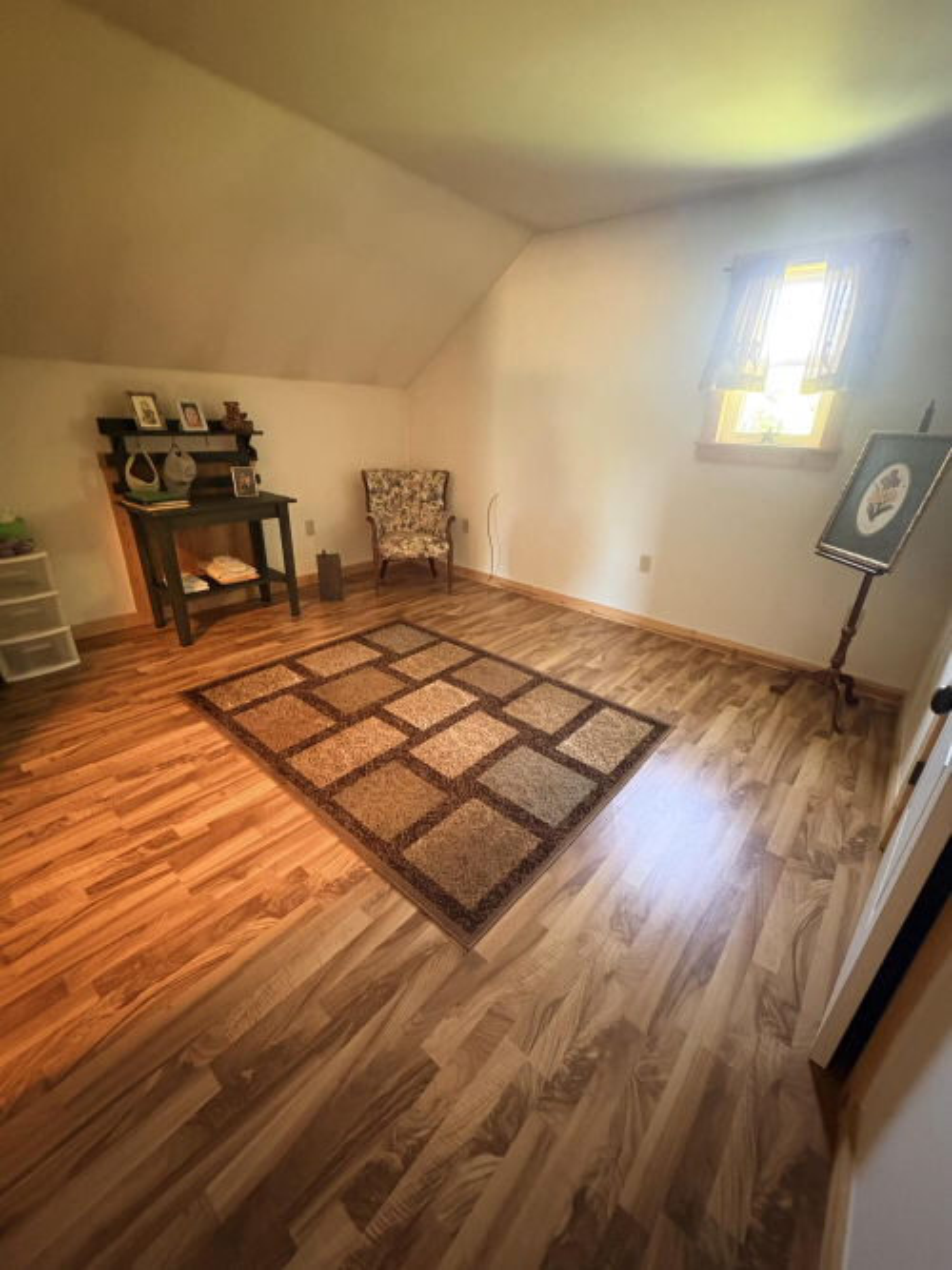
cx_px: 476
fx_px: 514
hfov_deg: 85.7
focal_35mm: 14
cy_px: 635
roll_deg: -2.9
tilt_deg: -22.7
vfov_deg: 102.1
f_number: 2.2
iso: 1000
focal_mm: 2.22
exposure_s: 1/30
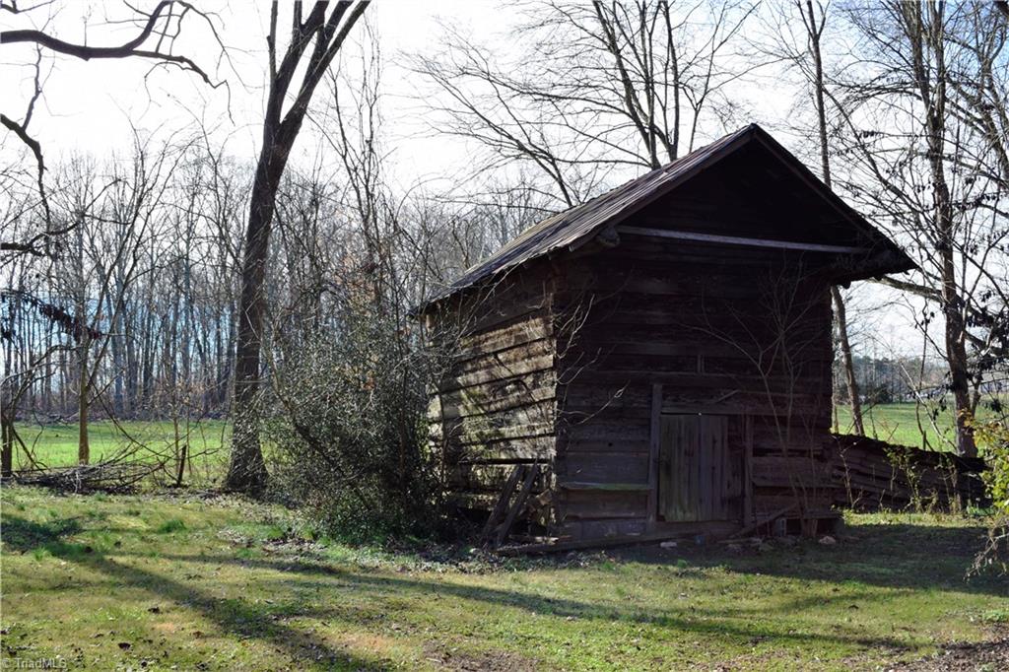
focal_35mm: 42
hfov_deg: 46.4
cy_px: 336
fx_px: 1177
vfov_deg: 31.9
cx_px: 504
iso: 400
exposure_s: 1/200
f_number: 10
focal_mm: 28
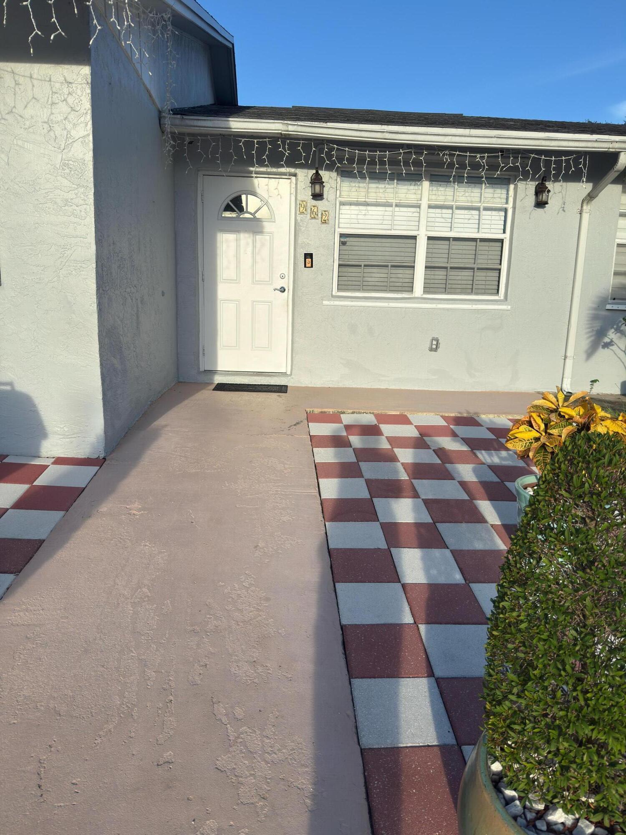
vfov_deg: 71.6
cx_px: 313
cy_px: 418
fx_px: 579
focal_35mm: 24
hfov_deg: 56.8
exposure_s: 1/2915
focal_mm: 6.76
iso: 80
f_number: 1.78
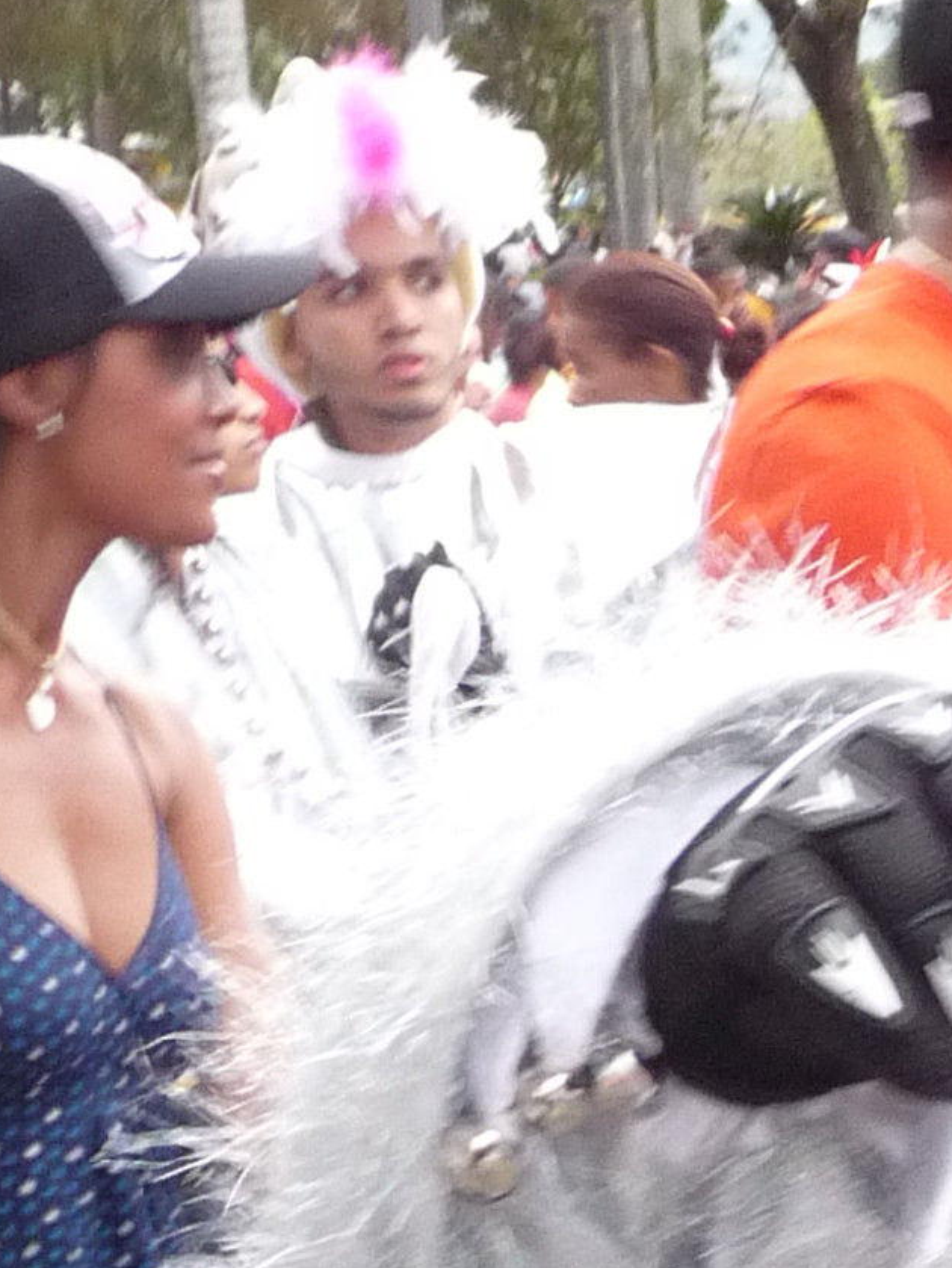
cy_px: 1310
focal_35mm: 122
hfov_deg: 11.7
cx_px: 1321
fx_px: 4470
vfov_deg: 15.8
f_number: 2.8
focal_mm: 4.9
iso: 250
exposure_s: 1/30
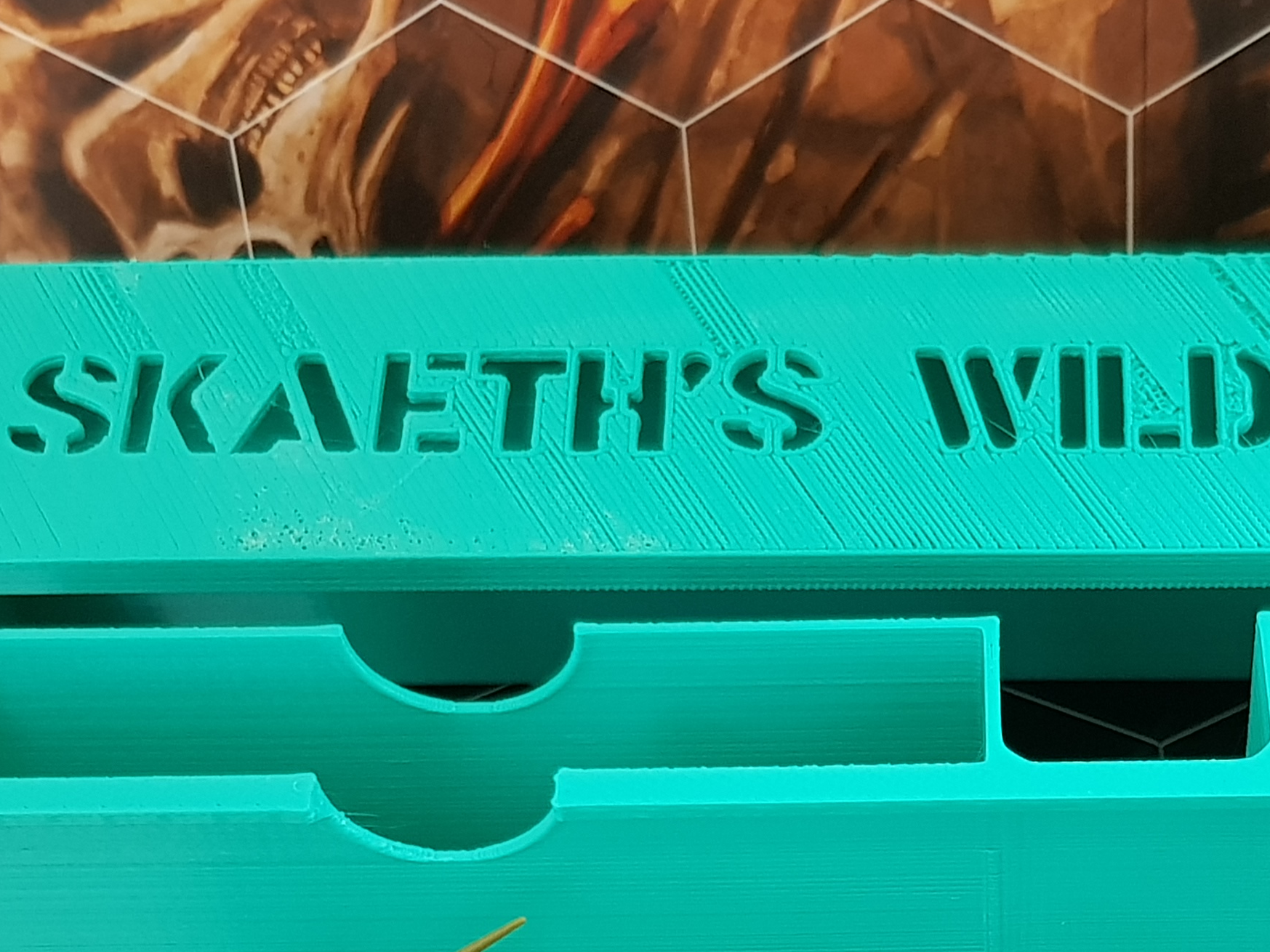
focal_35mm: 60
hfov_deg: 31.4
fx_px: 2201
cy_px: 908
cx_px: 1008
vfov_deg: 23.6
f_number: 1.7
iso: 160
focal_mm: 4.3
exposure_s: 1/30
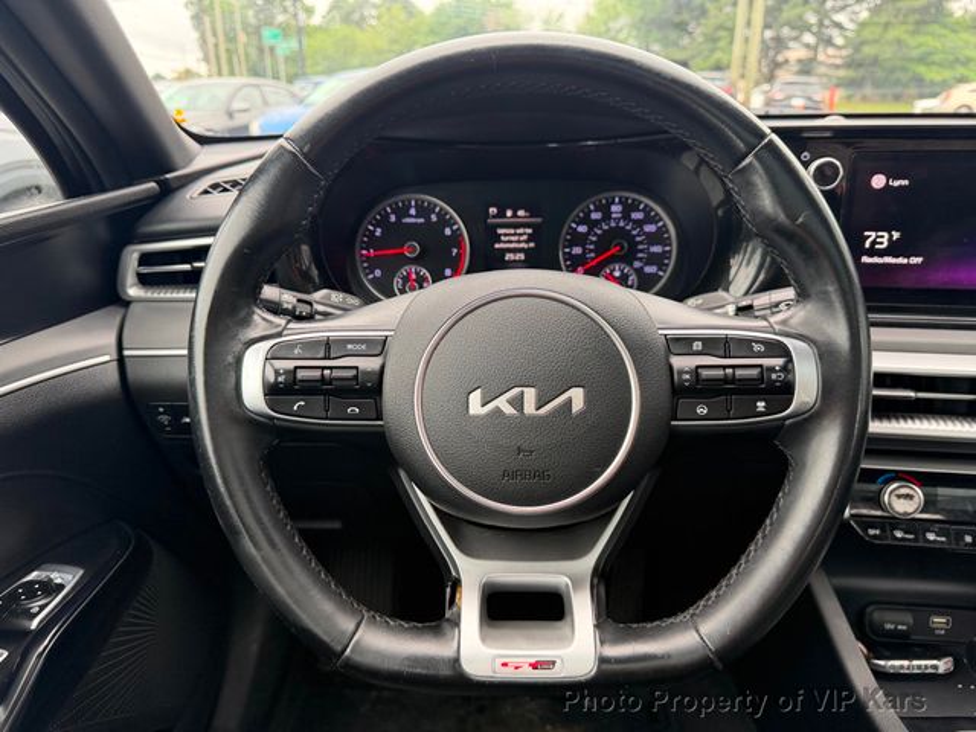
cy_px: 366
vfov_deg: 56.8
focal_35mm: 24
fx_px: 677
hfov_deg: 71.6
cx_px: 488
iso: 200
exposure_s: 1/121
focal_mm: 6.76
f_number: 1.78
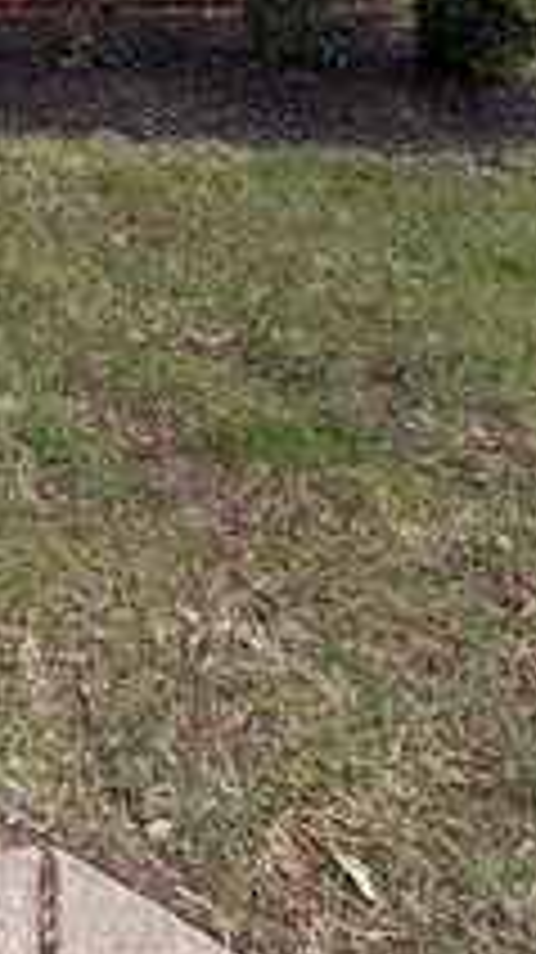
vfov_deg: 30.4
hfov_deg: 20.0
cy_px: -376
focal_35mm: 48
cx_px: -356
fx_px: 1215
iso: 50
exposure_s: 1/160
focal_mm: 2.22
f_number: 2.2
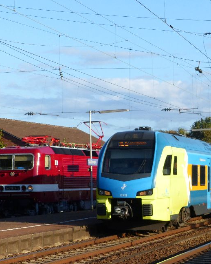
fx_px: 889
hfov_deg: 13.5
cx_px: 147
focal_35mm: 114
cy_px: 175
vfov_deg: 16.8
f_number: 4
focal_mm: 11.4
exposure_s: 1/640
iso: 100
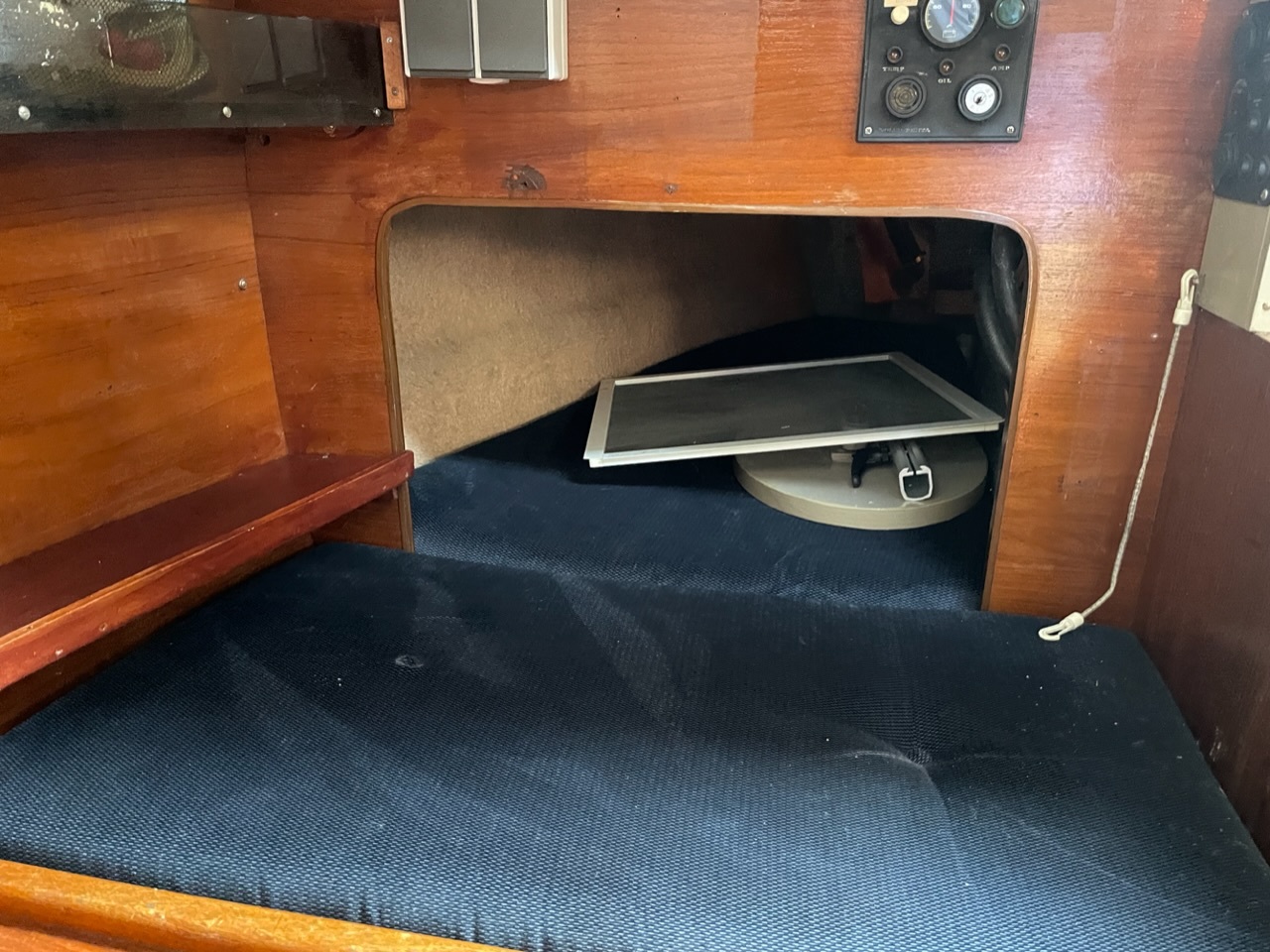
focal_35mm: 26
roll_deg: -1.0
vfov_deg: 53.1
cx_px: 635
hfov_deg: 67.3
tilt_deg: -20.1
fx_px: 954
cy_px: 476
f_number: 1.6
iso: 1000
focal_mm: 4.2
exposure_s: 1/28
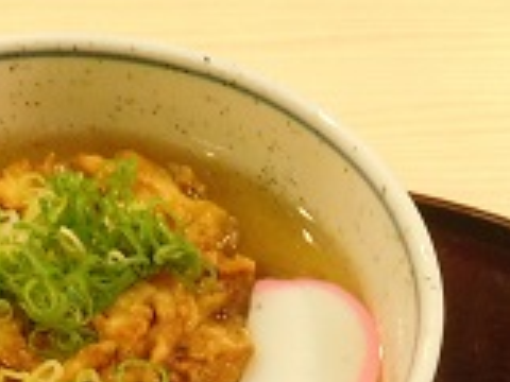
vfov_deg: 18.5
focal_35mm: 72
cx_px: 107
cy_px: 538
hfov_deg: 26.6
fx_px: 1061
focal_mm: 4.5
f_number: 3.4
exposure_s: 1/6
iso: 800
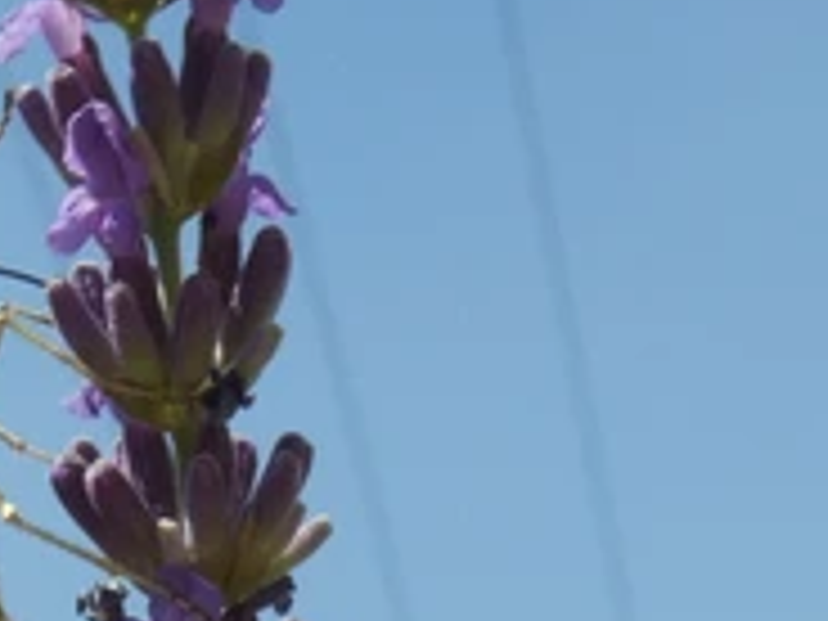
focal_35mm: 160
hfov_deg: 12.1
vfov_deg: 9.1
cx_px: -140
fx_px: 3827
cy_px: 828
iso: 80
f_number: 7.1
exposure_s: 1/100
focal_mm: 8.2
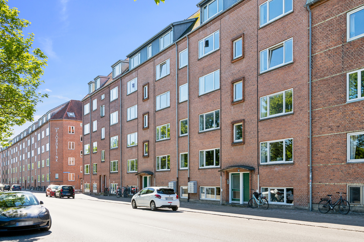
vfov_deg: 37.9
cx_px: 182
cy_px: 121
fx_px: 354
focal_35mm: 35
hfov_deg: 54.4
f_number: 11
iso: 640
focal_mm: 35
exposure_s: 1/250
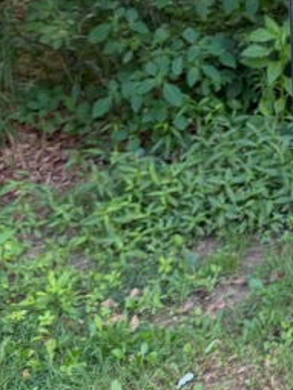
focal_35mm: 78
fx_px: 879
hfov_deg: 17.4
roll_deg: +0.4
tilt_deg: -15.6
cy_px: 15
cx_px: 413
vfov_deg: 24.1
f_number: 1.78
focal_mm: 6.76
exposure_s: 1/121
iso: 125
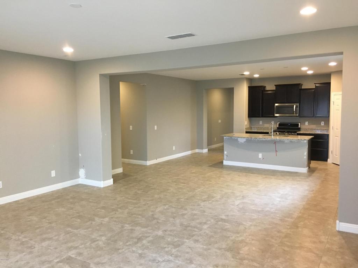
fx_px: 300
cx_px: 179
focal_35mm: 29
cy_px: 134
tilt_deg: -5.0
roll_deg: -0.1
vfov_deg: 48.2
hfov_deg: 61.7
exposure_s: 1/30
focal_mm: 4.15
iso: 200
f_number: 2.2
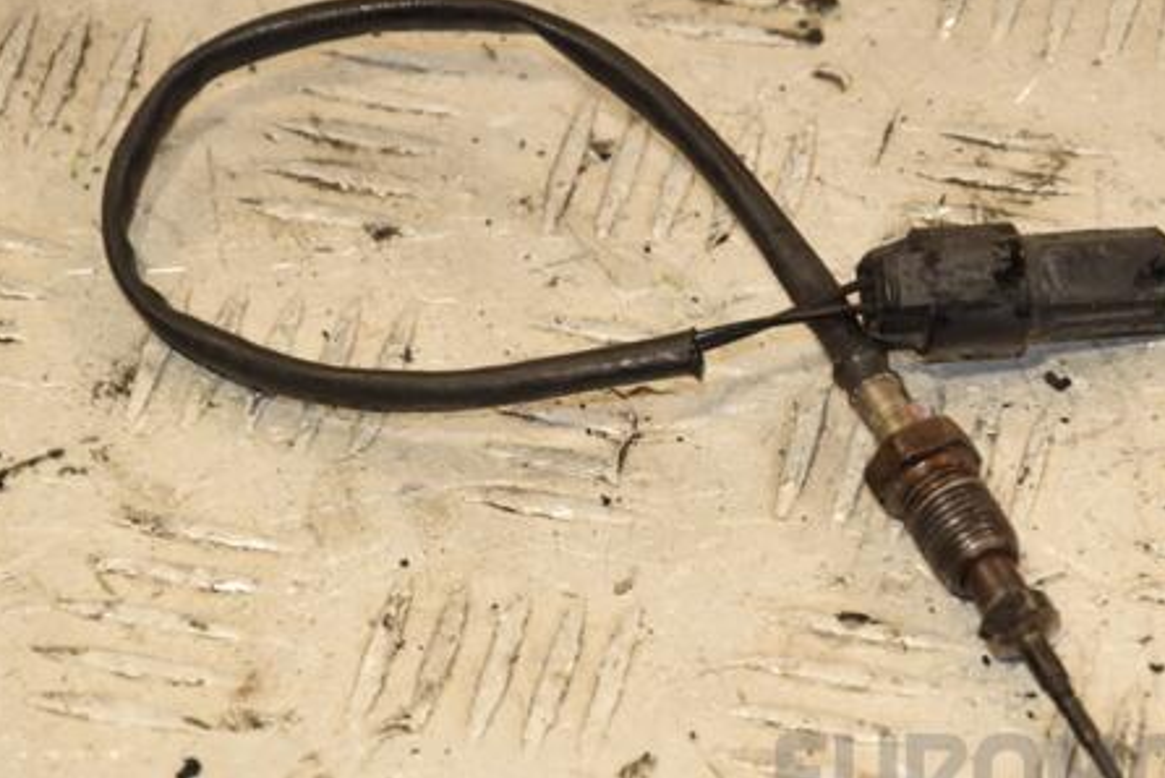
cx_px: 726
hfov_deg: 9.7
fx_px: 6854
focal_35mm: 212
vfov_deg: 6.5
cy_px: 426
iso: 800
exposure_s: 1/200
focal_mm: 105
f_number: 8
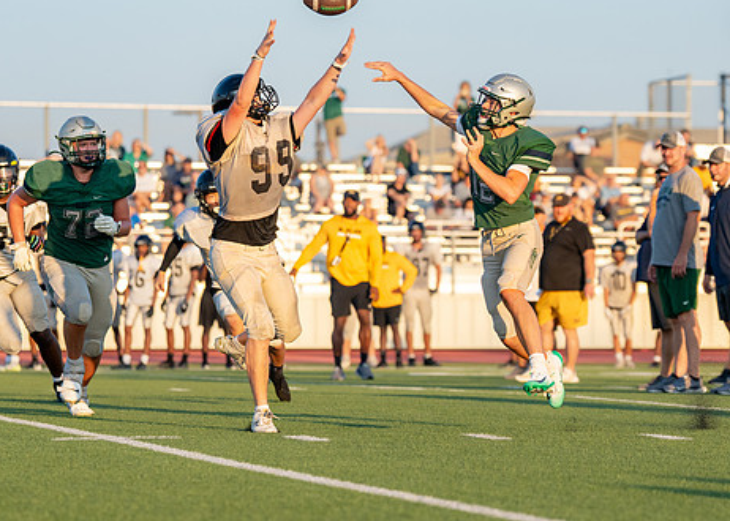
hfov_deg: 10.0
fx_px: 4167
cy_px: 240
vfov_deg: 7.2
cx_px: 489
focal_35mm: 201
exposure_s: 1/4000
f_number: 2.8
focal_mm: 123
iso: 800
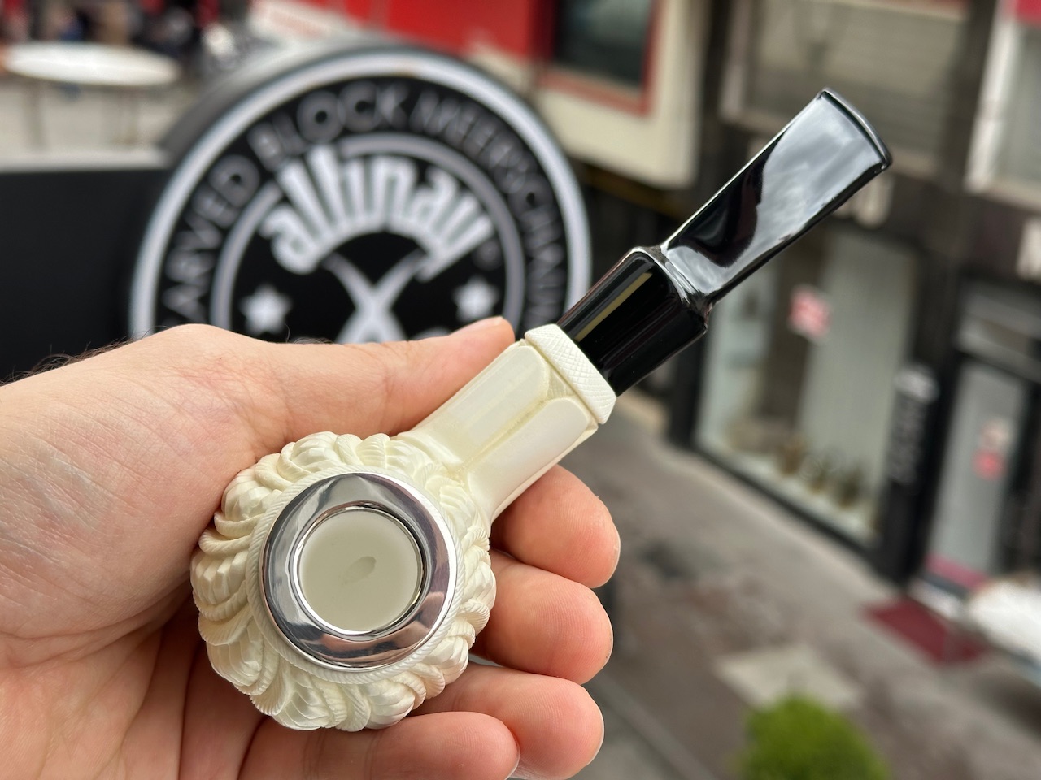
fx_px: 1443
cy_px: 390
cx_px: 520
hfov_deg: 39.7
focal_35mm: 48
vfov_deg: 30.3
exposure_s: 1/785
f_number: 1.78
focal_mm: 6.86
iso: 64
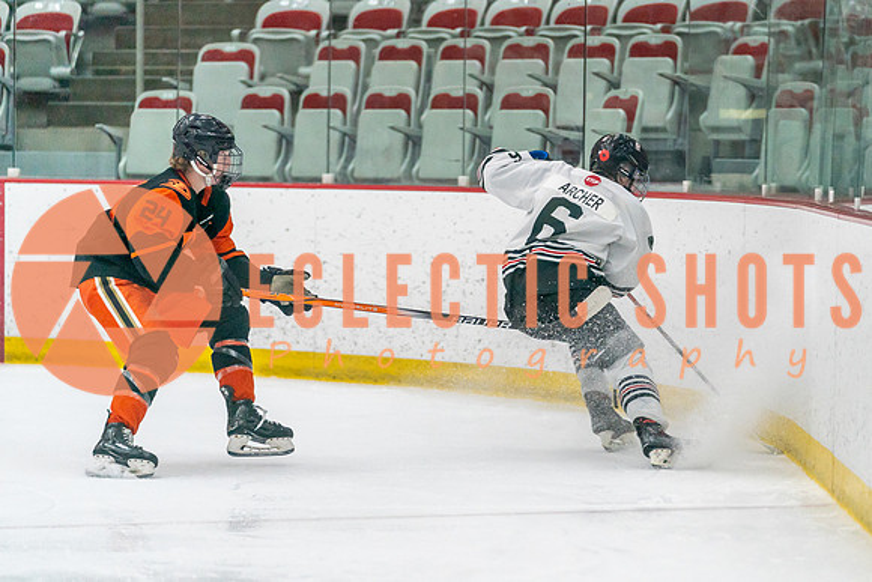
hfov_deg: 11.7
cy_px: 325
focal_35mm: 176
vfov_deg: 7.8
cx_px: 529
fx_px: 4265
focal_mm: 140
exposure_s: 1/1250
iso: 3200
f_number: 2.8
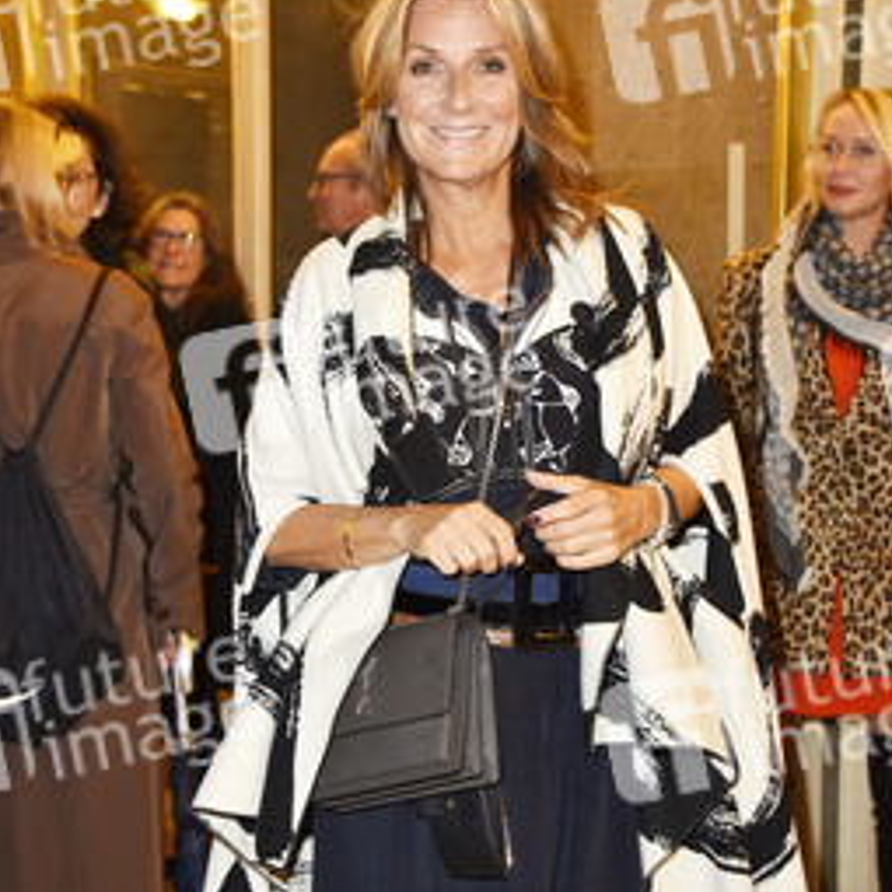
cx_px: 462
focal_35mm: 64
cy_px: 546
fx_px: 1866
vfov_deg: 26.8
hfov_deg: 26.9
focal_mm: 48
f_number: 5.6
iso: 640
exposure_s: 1/60
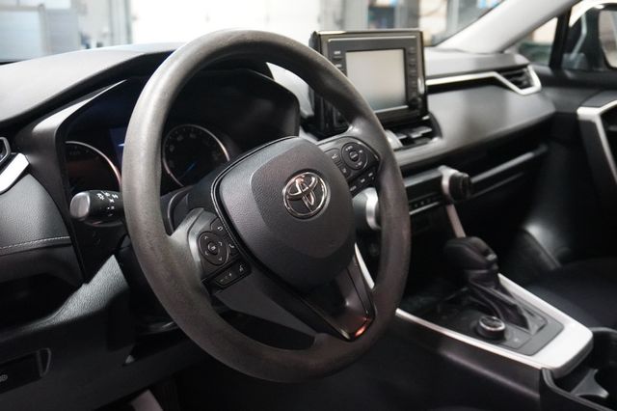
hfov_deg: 51.3
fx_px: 642
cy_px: 206
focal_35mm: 38
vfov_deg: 35.5
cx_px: 308
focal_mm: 25
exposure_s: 1/40
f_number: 4.5
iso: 6400
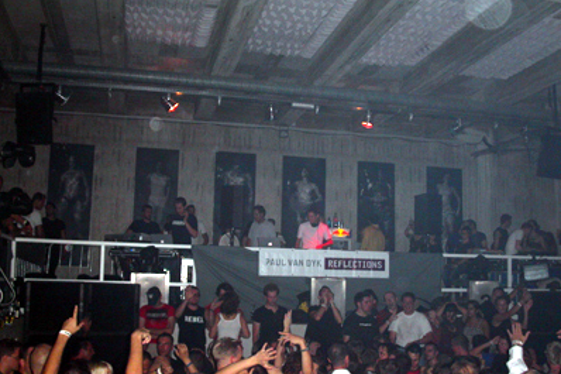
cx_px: 281
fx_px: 623
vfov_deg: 33.3
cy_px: 207
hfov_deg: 48.5
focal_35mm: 40
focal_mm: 7.8
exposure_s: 1/30
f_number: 2.8
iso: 200
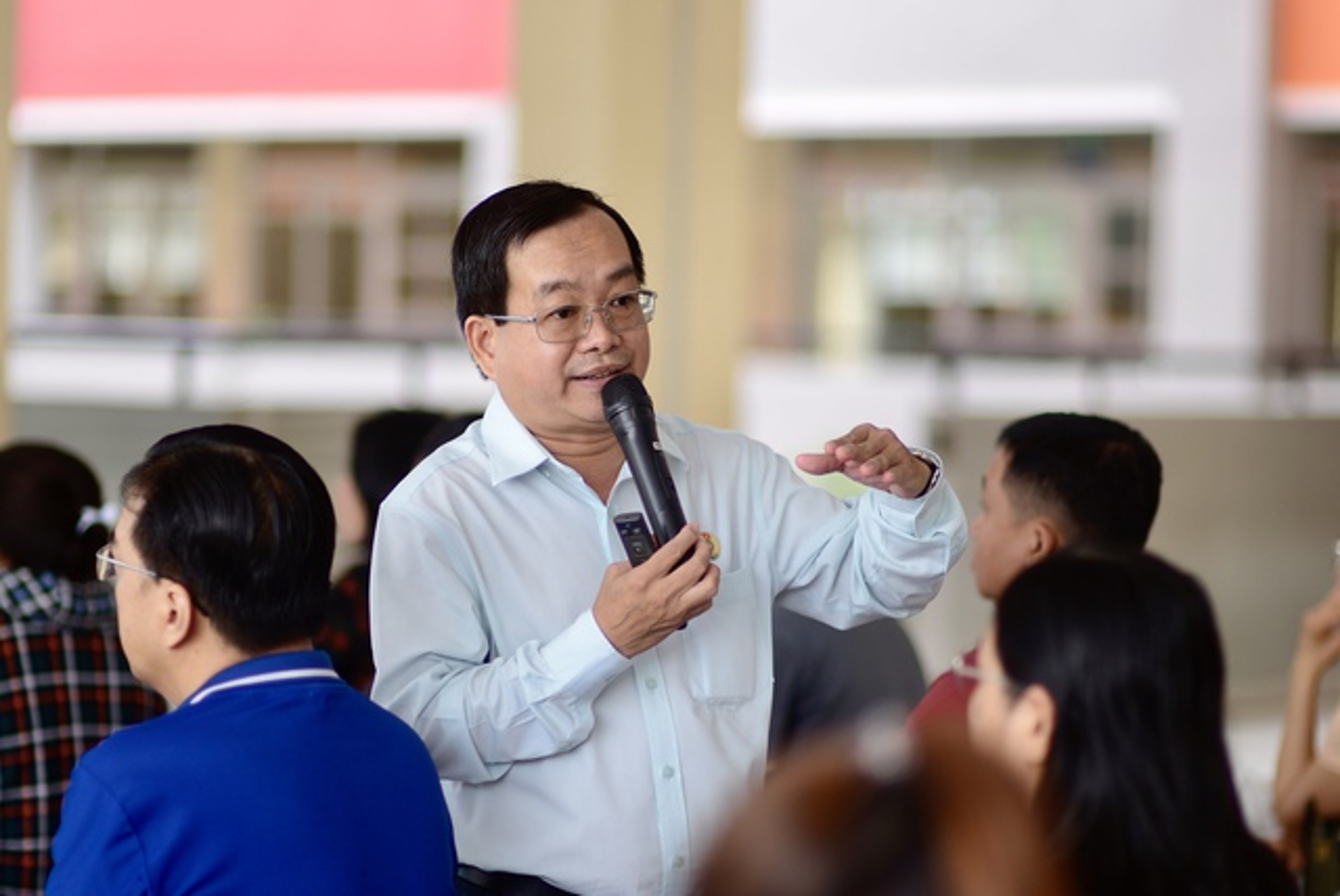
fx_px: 3167
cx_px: 670
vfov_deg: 16.1
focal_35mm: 85
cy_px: 448
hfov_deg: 23.9
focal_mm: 85
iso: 180
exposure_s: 1/400
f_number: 1.4
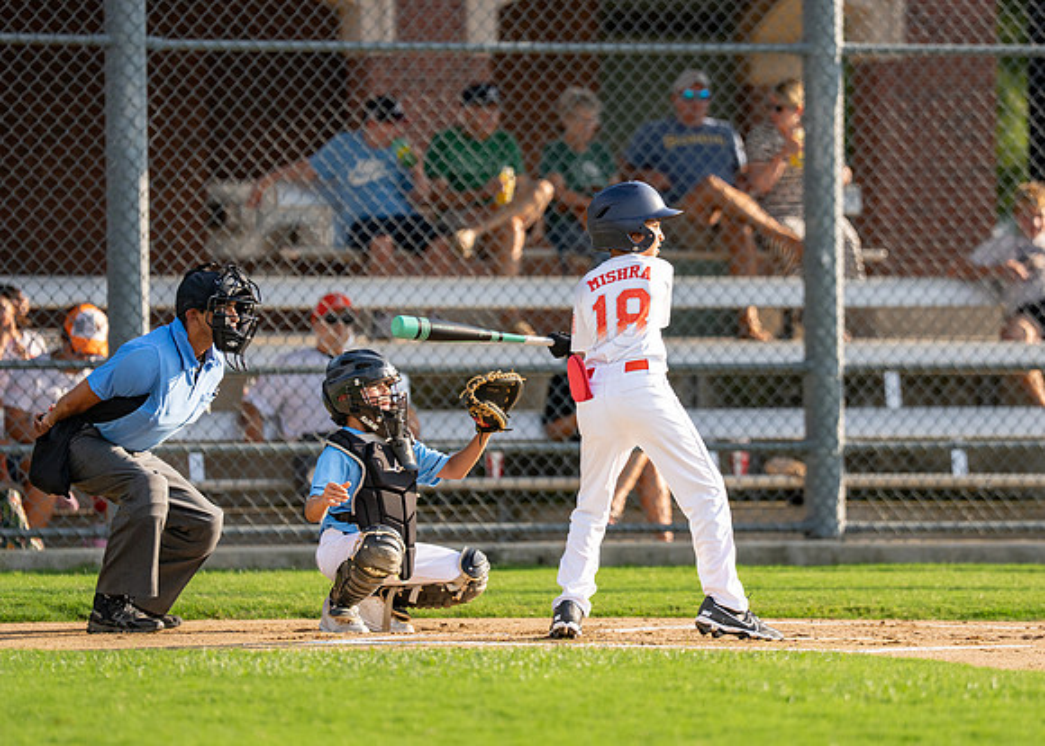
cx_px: 659
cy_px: 338
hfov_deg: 7.4
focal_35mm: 271
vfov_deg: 5.3
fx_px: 8045
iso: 400
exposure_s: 1/4000
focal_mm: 182
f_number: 2.8
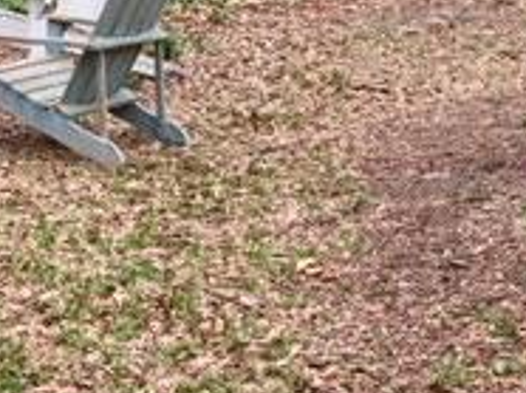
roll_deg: -0.9
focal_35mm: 100
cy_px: -68
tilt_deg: -5.9
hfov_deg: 19.6
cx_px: 158
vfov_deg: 14.3
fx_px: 1518
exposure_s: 1/34
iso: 25
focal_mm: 4.15
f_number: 2.2
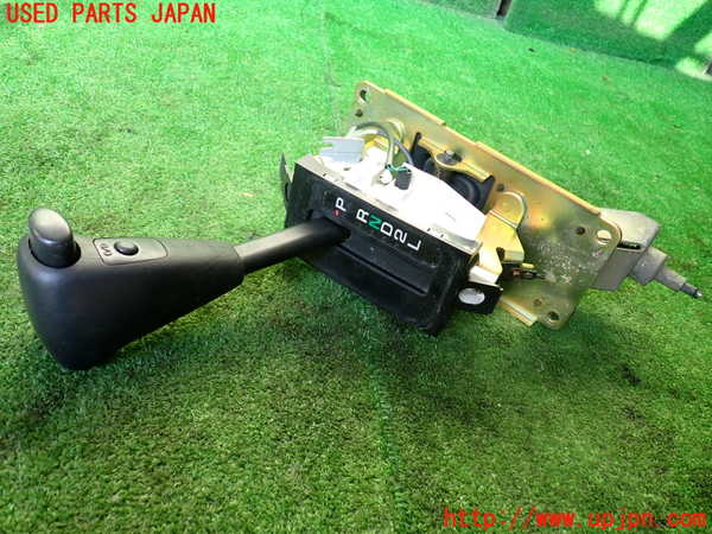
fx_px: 617
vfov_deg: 46.8
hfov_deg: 60.0
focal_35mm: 30
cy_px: 267
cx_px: 356
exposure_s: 1/100
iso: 200
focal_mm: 5.4
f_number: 2.3
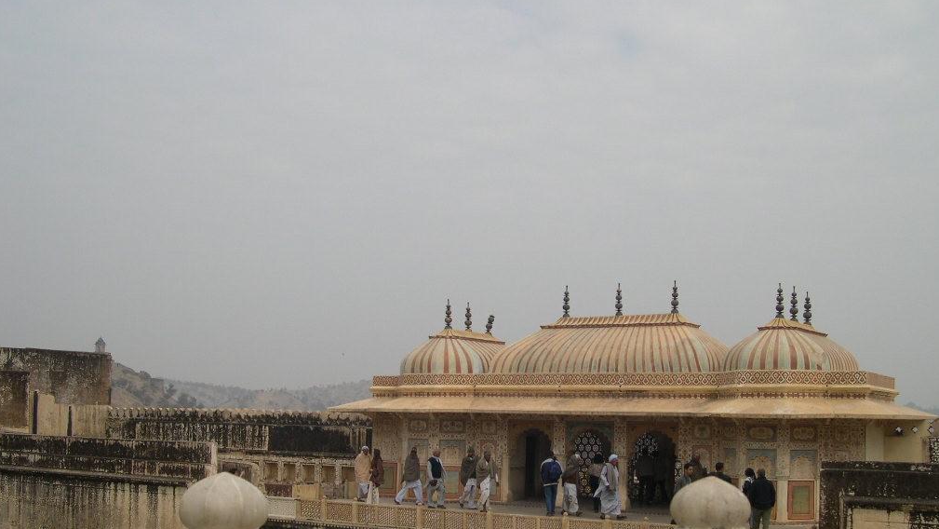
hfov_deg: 48.3
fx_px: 1046
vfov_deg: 28.2
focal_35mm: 42
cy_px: 352
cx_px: 473
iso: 100
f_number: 7.6
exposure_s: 1/255
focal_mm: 8
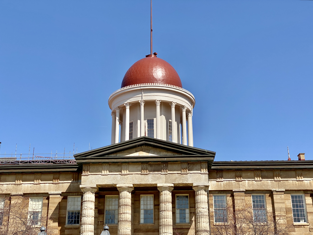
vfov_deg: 28.0
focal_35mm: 52
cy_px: 118
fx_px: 470
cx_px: 156
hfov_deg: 36.8
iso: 20
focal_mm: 6
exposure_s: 1/1712
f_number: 2
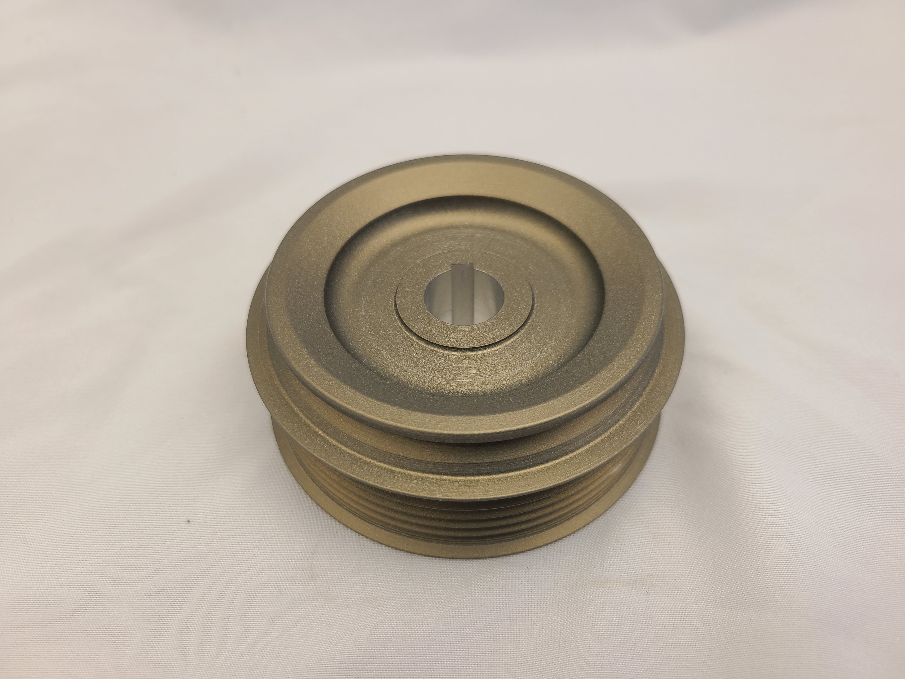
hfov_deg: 67.3
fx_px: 680
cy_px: 340
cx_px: 452
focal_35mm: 26
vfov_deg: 53.1
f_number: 1.8
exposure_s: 1/140
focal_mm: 5.4
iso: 40
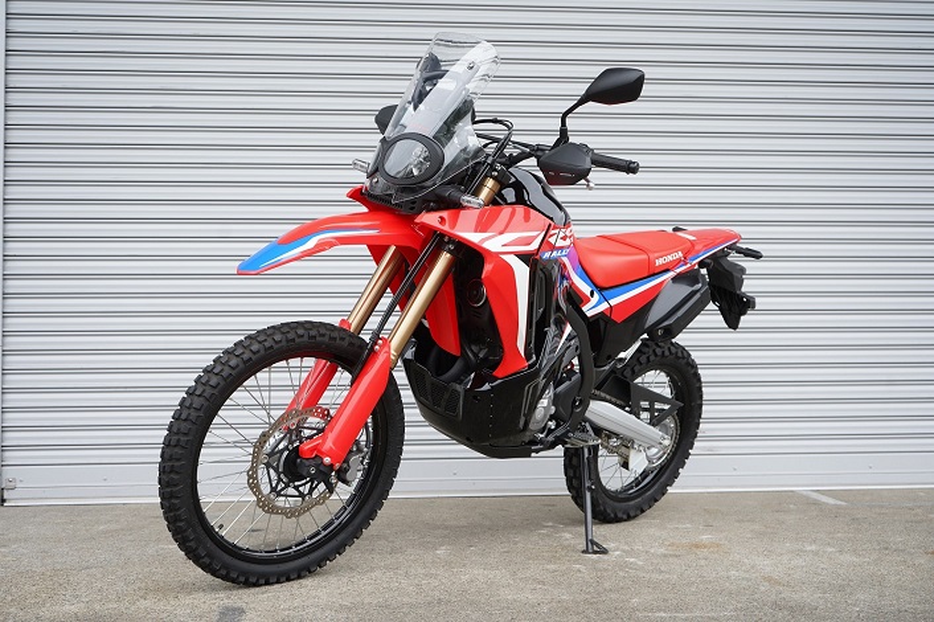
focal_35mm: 43
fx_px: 1115
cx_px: 467
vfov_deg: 31.2
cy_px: 311
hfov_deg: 45.4
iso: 100
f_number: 5.6
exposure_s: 1/60
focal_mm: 43
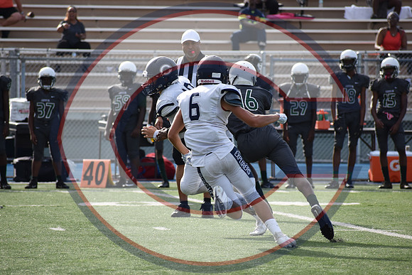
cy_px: 138
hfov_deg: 6.0
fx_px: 3949
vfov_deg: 4.0
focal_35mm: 345
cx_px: 206
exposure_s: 1/1000
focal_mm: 230
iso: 450
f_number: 5.6
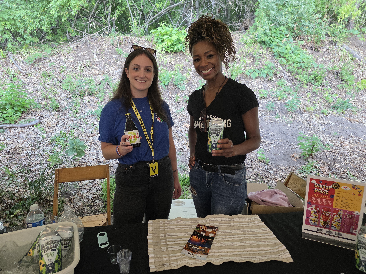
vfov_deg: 58.9
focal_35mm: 23
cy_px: 137
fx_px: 243
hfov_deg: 73.9
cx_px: 183
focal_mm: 6.3
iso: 250
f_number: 1.7
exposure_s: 1/120
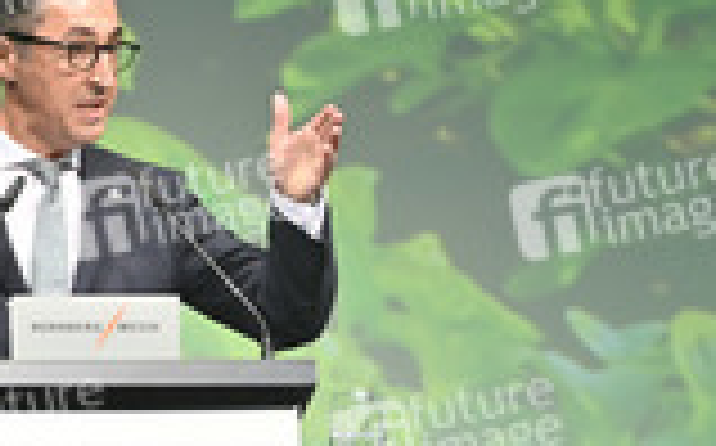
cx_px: 56
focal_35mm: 578
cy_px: 545
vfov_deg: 2.3
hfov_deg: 3.6
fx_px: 11267
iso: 800
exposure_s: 1/250
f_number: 2.8
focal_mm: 200
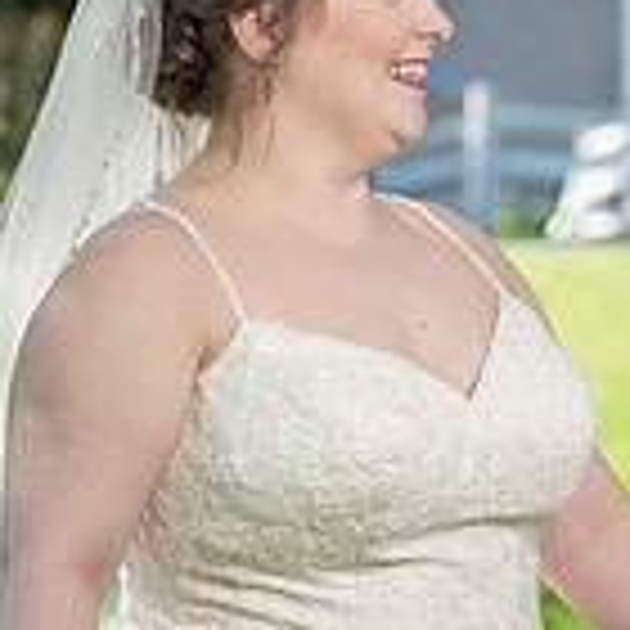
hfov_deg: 6.0
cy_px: 299
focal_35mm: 288
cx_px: 823
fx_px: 5930
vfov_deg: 6.1
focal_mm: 79
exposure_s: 1/200
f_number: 4
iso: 50
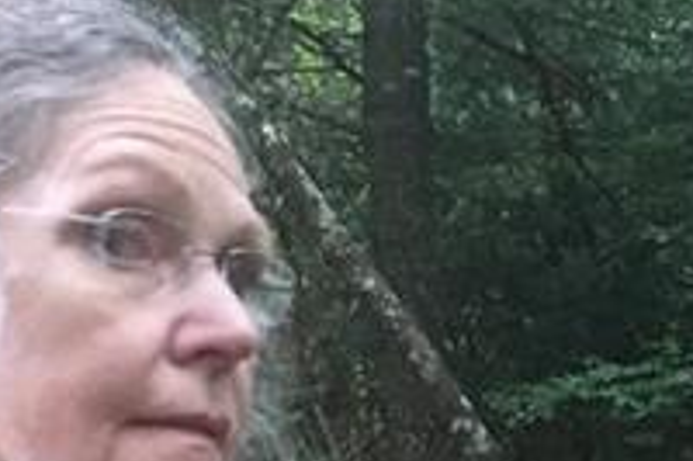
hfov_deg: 17.0
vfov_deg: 11.2
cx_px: 925
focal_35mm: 113
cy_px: 853
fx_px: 2173
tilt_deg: -5.2
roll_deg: -0.4
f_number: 2.2
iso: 200
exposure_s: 1/30
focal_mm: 4.15
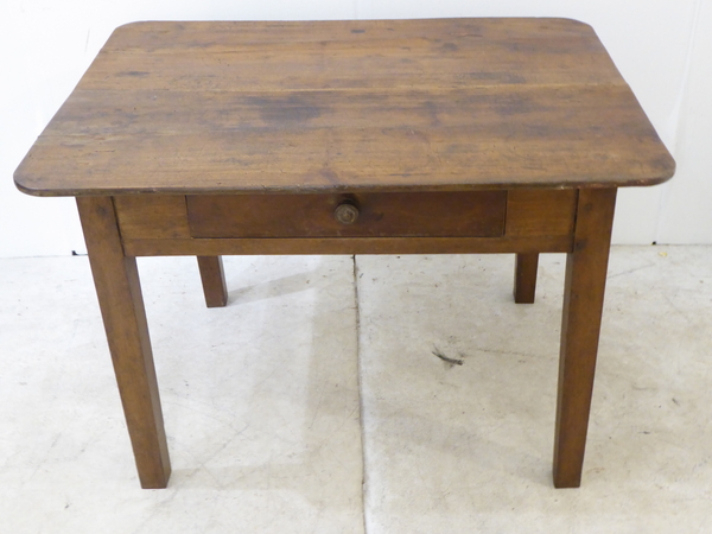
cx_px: 356
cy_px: 267
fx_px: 946
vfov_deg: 31.5
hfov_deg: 41.2
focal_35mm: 46
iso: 640
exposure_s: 1/4
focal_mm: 7.8
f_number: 3.9
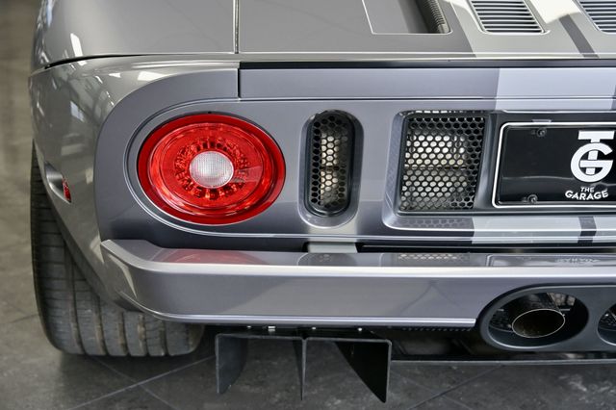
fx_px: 1112
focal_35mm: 65
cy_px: 205
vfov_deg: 20.9
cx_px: 308
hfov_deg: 31.0
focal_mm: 65
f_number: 4.5
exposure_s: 1/320
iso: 1250
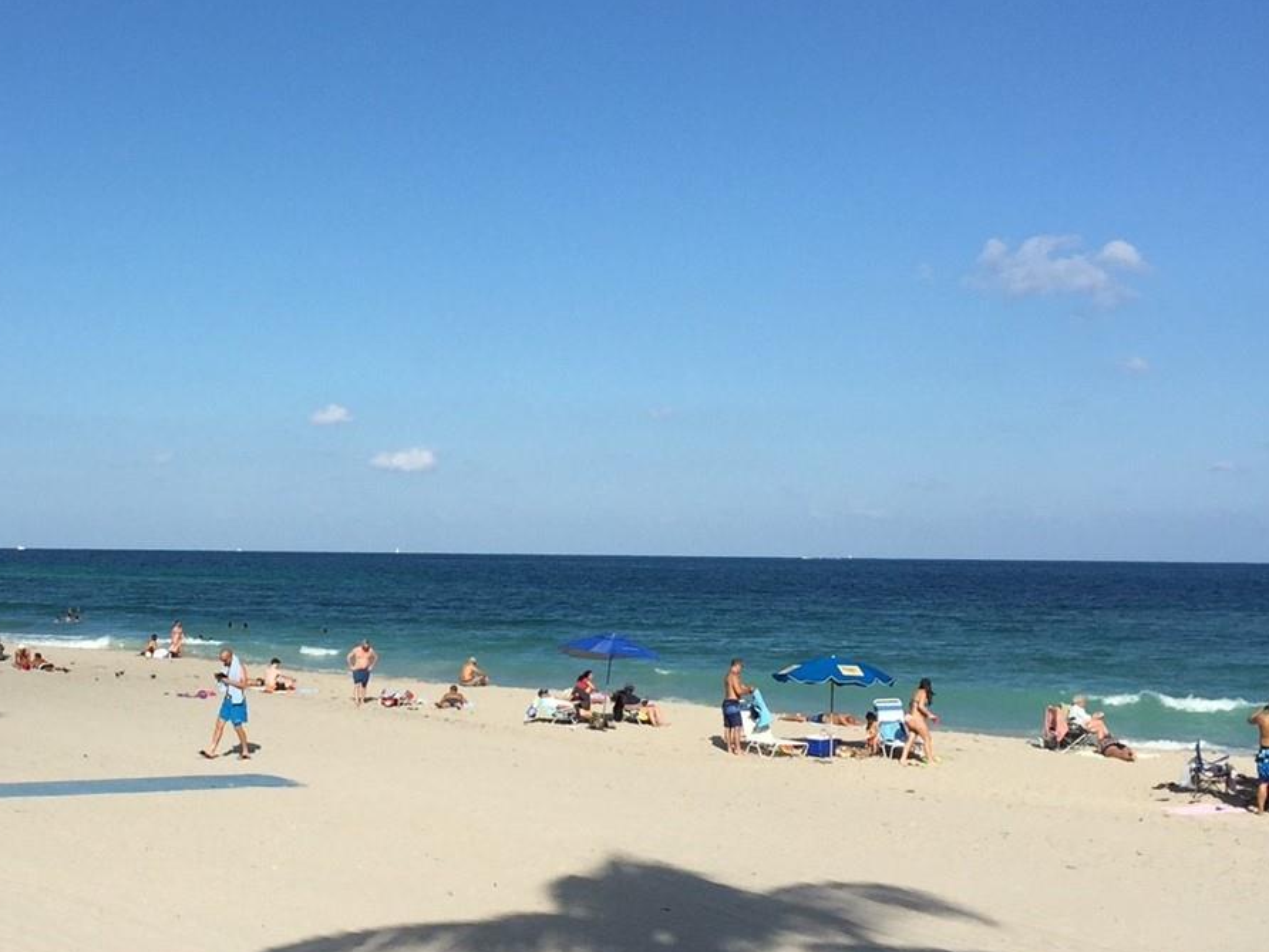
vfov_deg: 28.0
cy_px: 573
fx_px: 1906
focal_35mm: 52
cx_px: 364
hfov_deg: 36.2
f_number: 2.2
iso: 32
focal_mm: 4.15
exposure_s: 1/3597
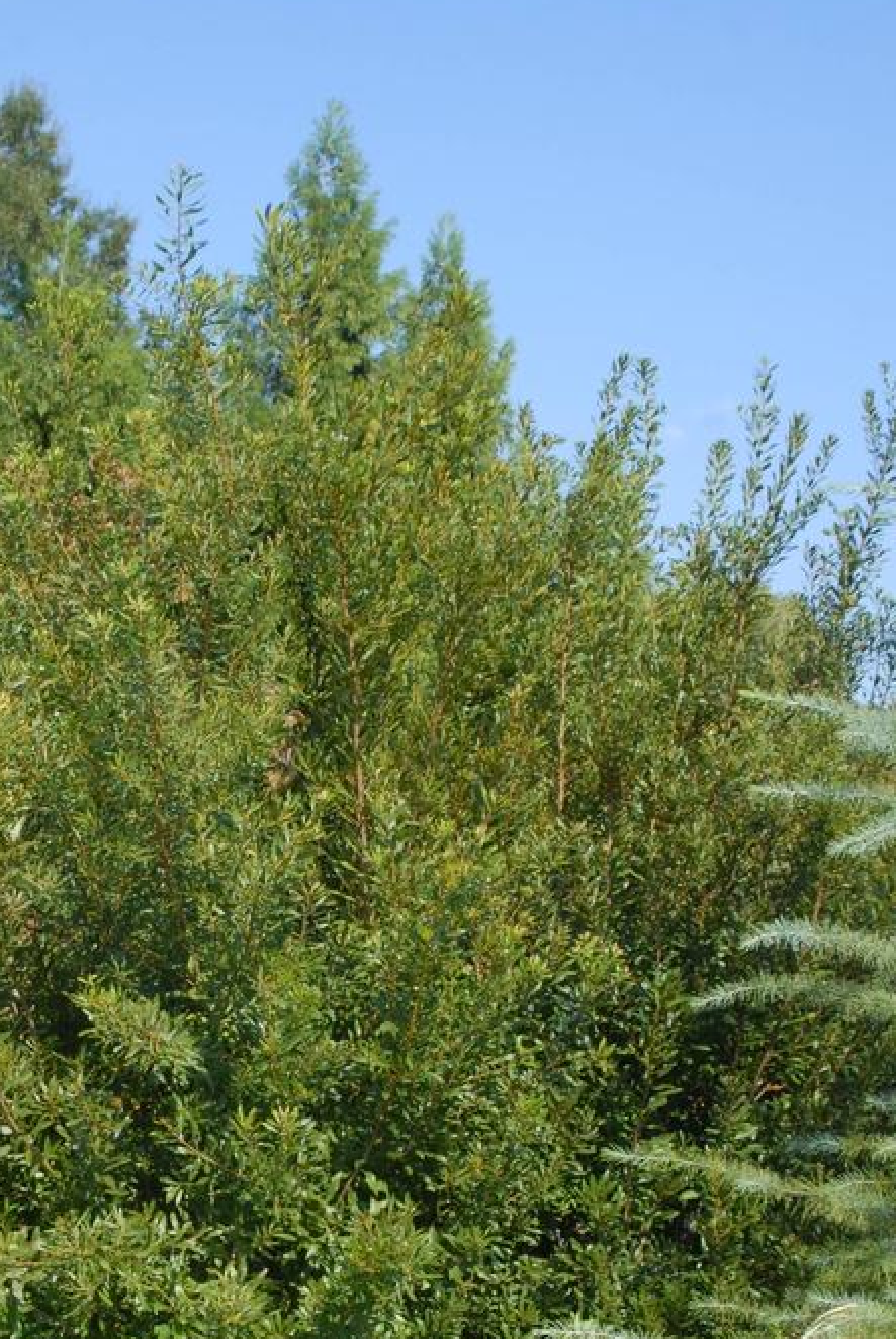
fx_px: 2420
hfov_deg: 20.9
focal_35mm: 65
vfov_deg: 30.4
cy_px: 1007
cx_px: 264
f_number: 9
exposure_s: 1/320
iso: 400
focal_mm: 28
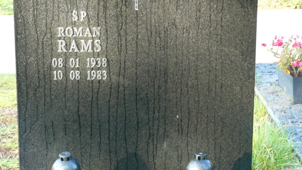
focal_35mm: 94
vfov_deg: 12.9
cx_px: 151
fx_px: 753
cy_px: 58
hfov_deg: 22.7
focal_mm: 14.3
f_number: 3.6
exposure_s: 1/30
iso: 125
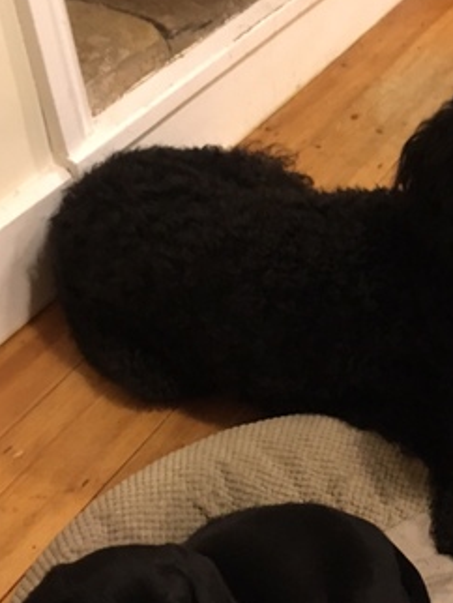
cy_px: 369
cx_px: 374
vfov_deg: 35.4
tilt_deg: -44.3
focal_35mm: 54
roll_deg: -3.4
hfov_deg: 26.5
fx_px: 941
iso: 500
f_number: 2.2
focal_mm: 4.15
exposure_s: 1/17
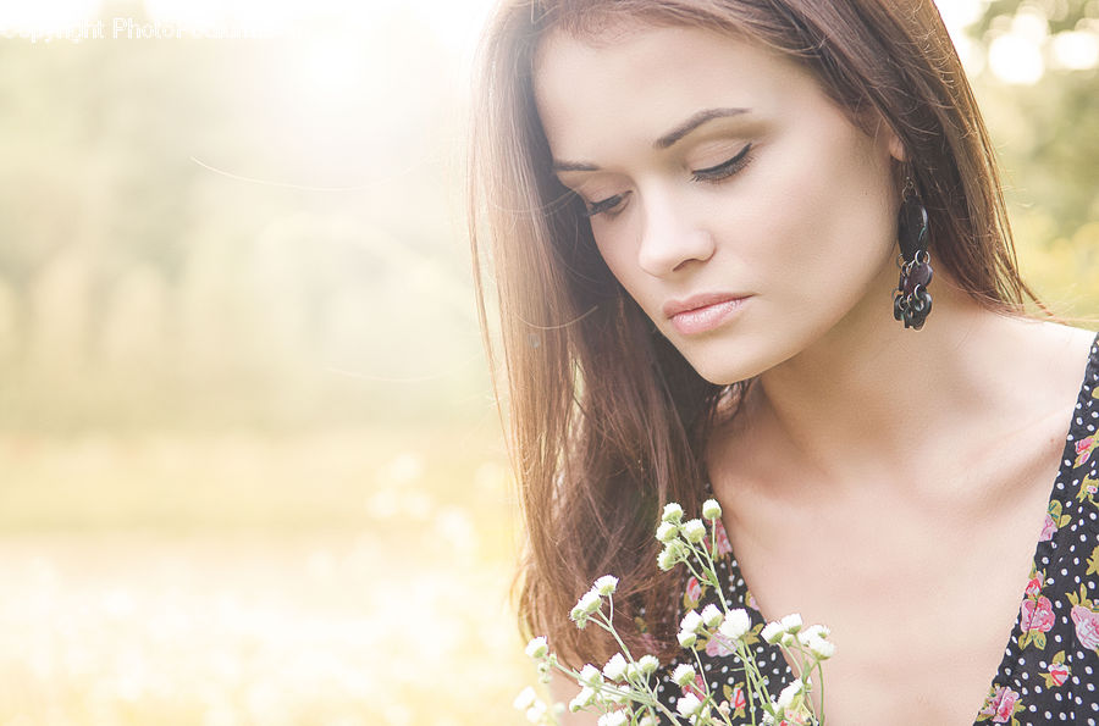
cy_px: 363
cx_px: 550
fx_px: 2512
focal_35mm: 82
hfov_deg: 24.7
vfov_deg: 16.5
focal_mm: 55
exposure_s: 1/250
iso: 250
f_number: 2.8
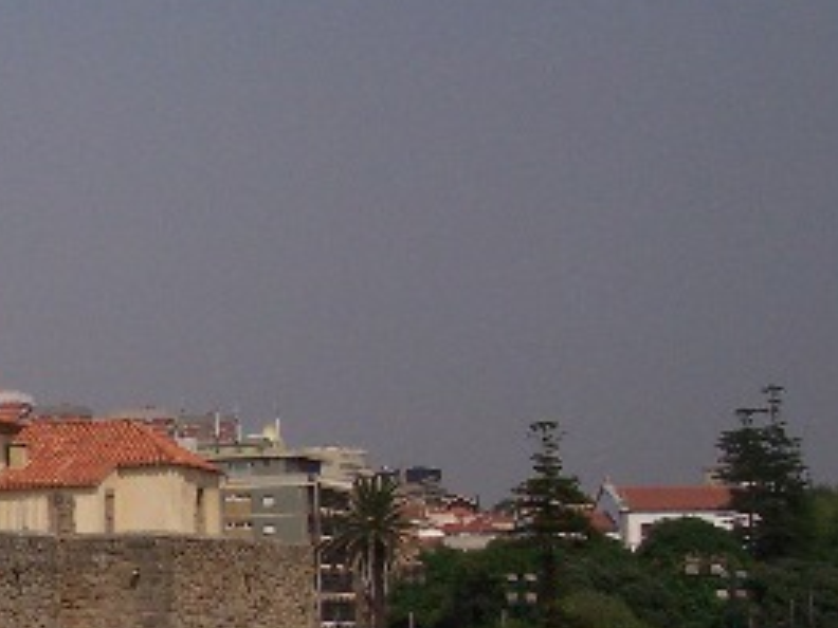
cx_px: -403
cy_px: 454
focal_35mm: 115
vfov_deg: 12.8
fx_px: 2784
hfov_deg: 15.8
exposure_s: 1/1000
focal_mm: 8
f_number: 4.8
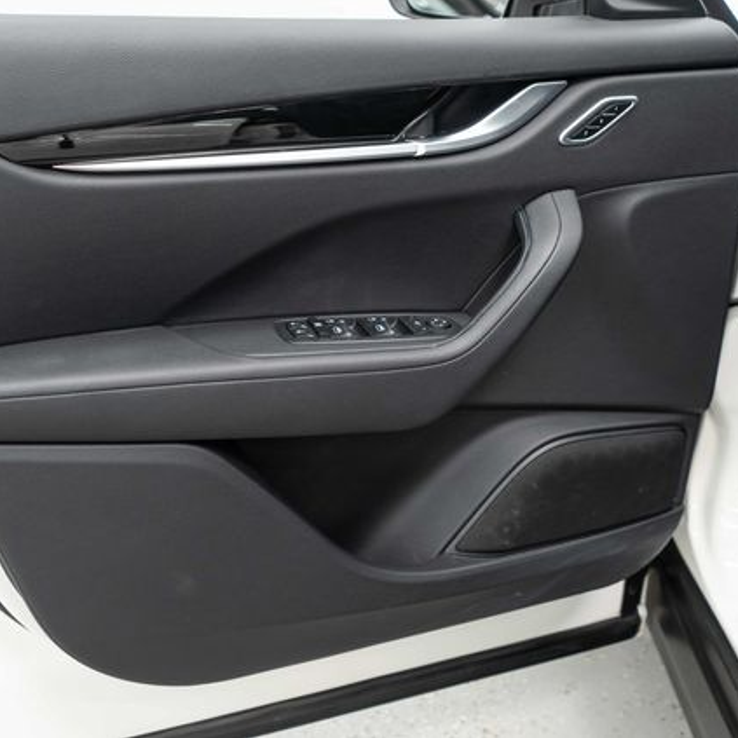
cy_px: 367
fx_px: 868
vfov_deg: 46.0
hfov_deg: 45.6
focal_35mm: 36
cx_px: 274
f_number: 3.5
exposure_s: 1/50
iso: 800
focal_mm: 28
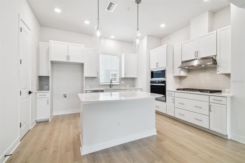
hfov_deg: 100.4
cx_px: 122
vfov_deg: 77.3
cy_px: 82
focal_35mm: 15
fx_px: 102
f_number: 7.1
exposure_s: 1/13
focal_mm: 10
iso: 100
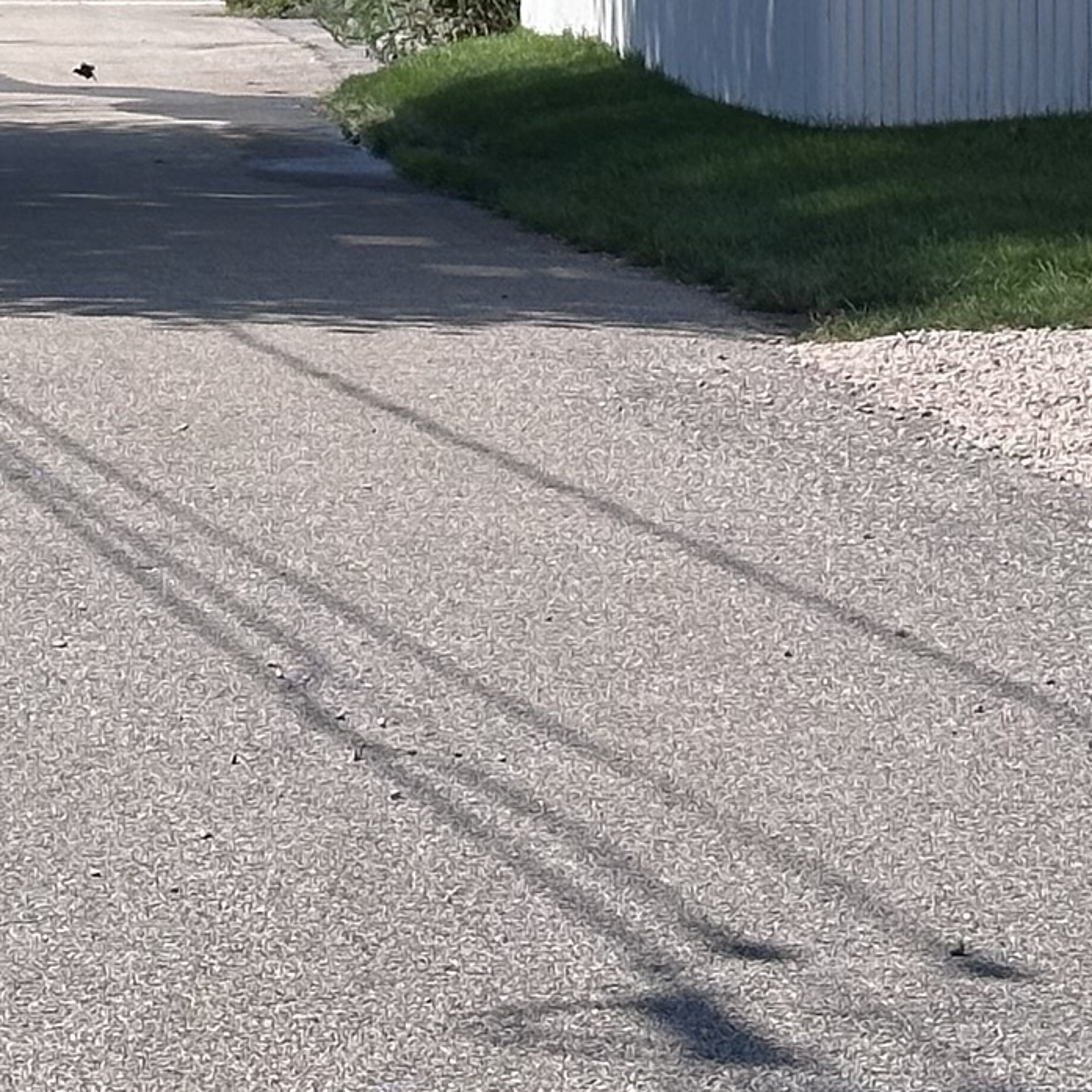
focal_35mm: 187
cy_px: -578
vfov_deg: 9.1
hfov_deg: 9.3
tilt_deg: +2.8
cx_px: -16
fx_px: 6674
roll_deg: -0.9
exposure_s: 1/3731
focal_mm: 6.86
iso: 64
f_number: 1.78
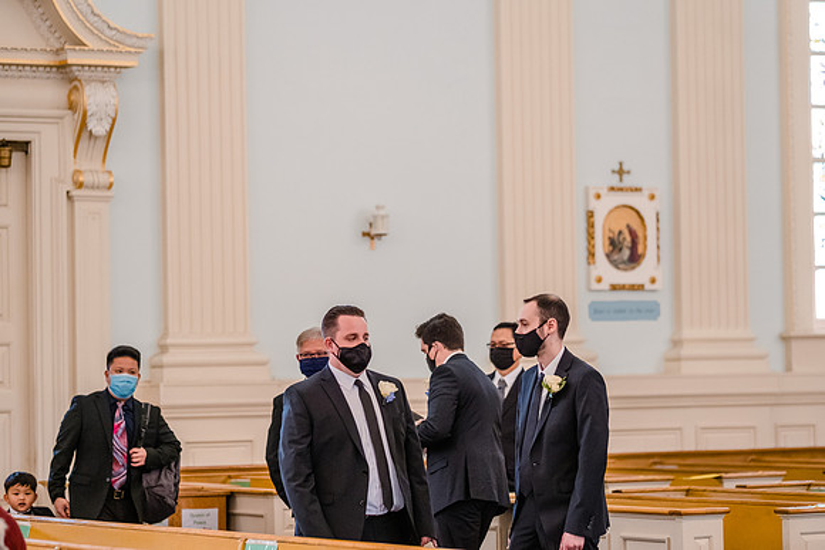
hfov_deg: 15.2
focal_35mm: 135
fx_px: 3094
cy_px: 275
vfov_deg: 10.2
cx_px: 412
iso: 2500
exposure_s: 1/125
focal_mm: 90
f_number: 2
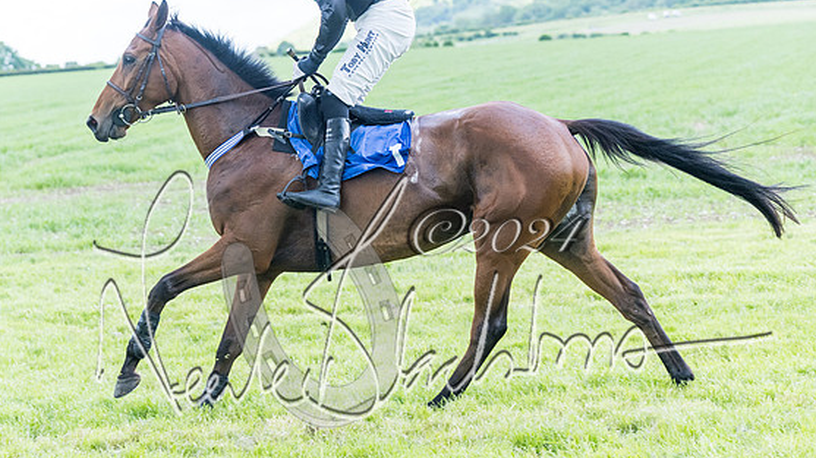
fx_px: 2033
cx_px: 341
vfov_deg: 12.8
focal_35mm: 94
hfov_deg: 22.7
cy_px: 129
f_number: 4
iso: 800
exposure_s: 1/1600
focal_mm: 70
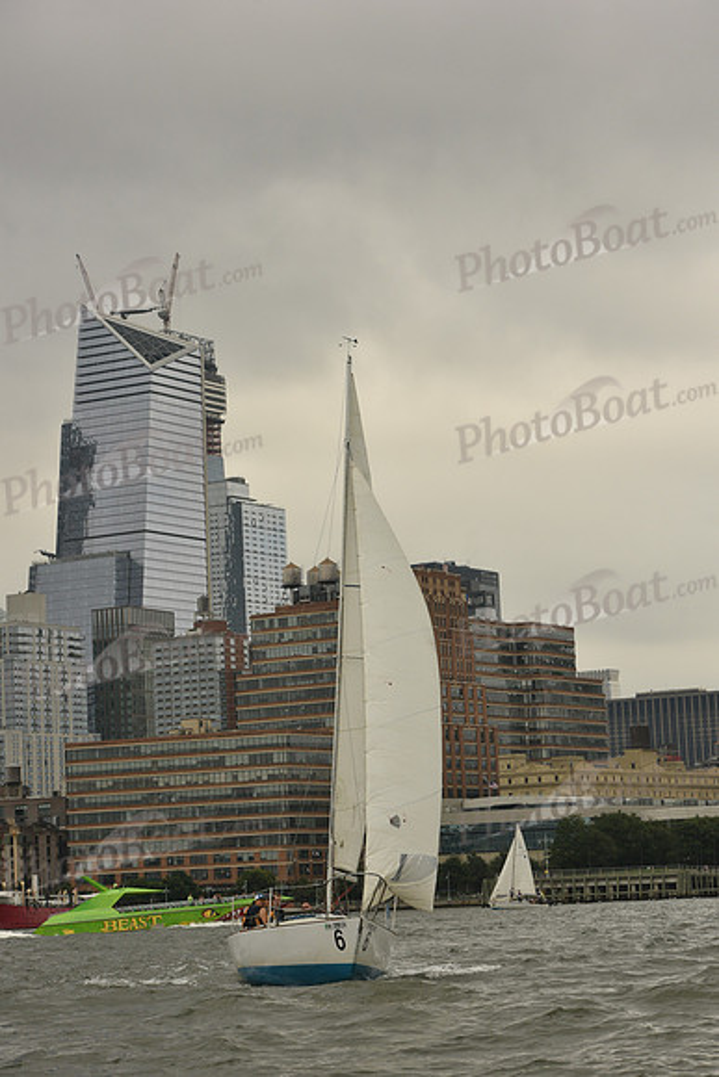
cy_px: 538
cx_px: 360
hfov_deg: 14.4
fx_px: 2844
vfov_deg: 21.5
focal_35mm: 95
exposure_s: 1/1250
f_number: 9
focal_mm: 95
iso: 320
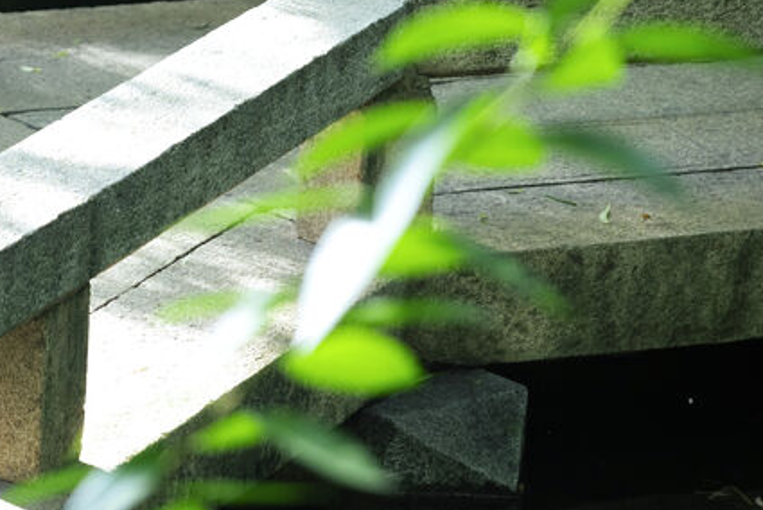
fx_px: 5450
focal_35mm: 257
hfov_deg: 7.9
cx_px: -185
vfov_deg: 5.3
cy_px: -109
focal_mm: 91
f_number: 4
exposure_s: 1/200
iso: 400
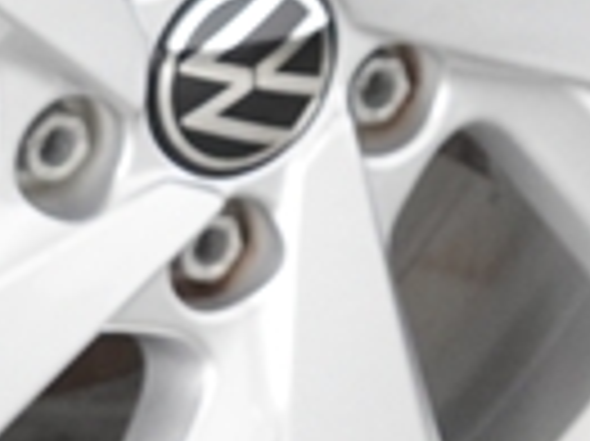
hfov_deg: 4.5
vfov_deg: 3.4
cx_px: -158
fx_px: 7488
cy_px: 20
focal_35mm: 440
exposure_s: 1/160
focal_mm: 39
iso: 1000
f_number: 4
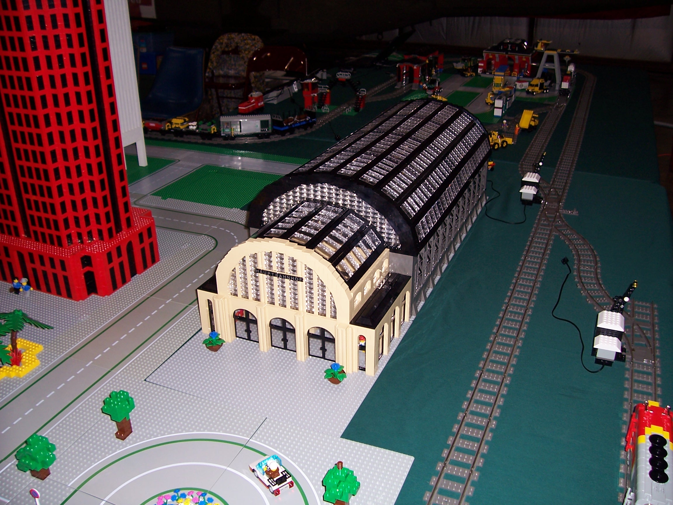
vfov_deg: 41.8
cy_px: 252
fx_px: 661
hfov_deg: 54.0
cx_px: 336
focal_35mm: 34
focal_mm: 5.6
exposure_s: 1/60
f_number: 2.7
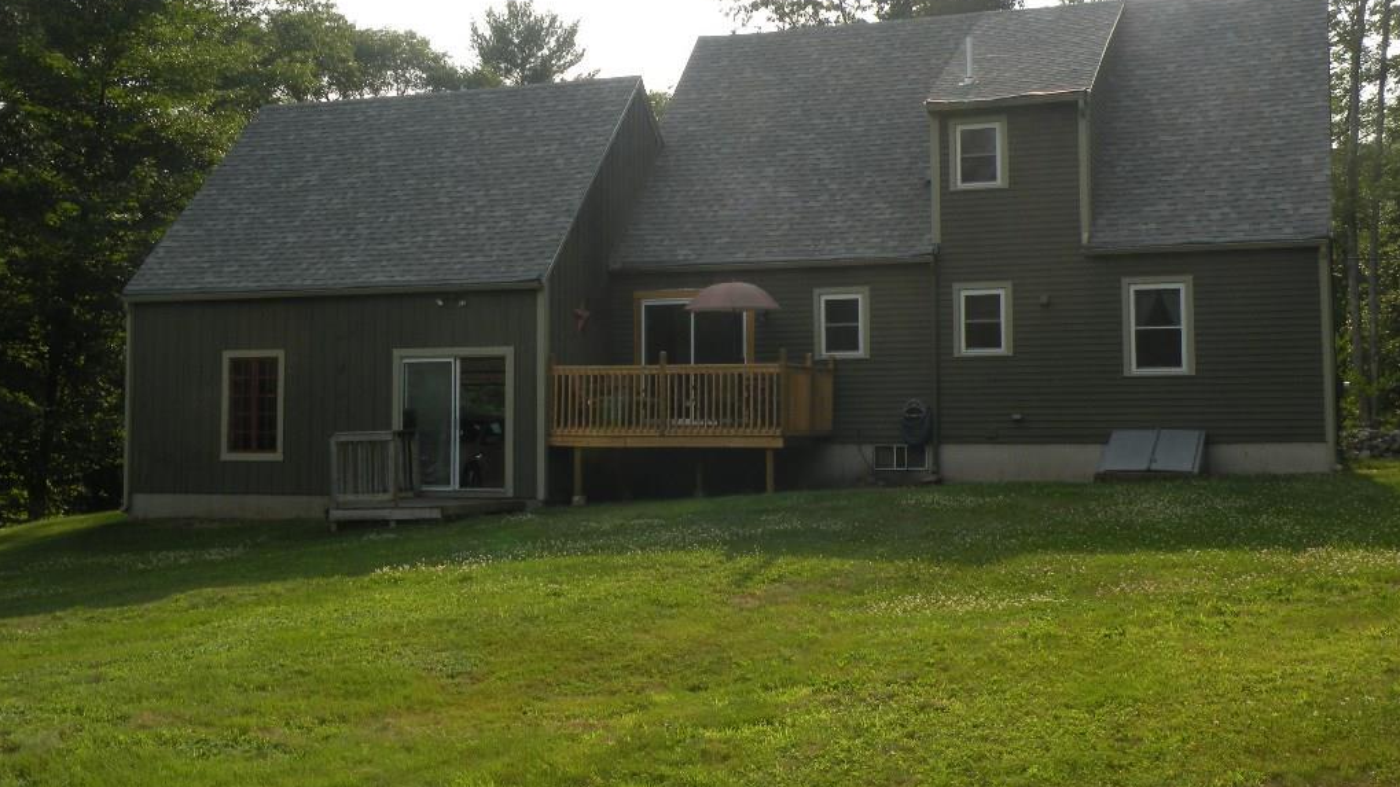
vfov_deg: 25.9
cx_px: 699
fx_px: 1707
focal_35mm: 46
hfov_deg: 44.6
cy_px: 309
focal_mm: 7.4
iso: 64
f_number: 5.6
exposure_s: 1/202
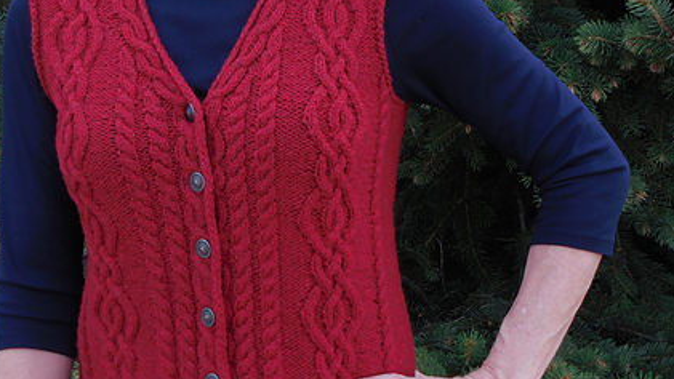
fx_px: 1805
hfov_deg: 21.1
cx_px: 299
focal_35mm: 101
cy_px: 125
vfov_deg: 12.0
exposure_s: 1/200
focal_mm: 11
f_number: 4.5
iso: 125
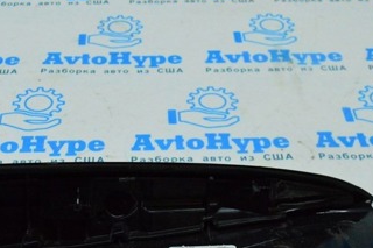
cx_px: 147
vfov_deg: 18.6
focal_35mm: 72
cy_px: 221
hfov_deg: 28.0
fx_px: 746
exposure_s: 1/640
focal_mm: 24
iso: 6400
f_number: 6.3
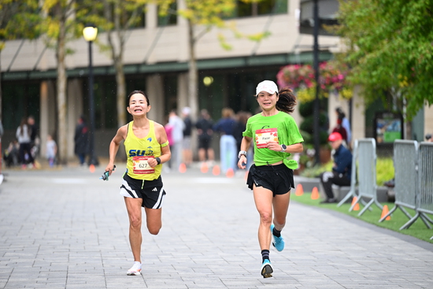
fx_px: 2406
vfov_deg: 6.9
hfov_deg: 10.3
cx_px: 216
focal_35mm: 200
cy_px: 144
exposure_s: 1/1250
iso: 1250
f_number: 2.8
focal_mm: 200
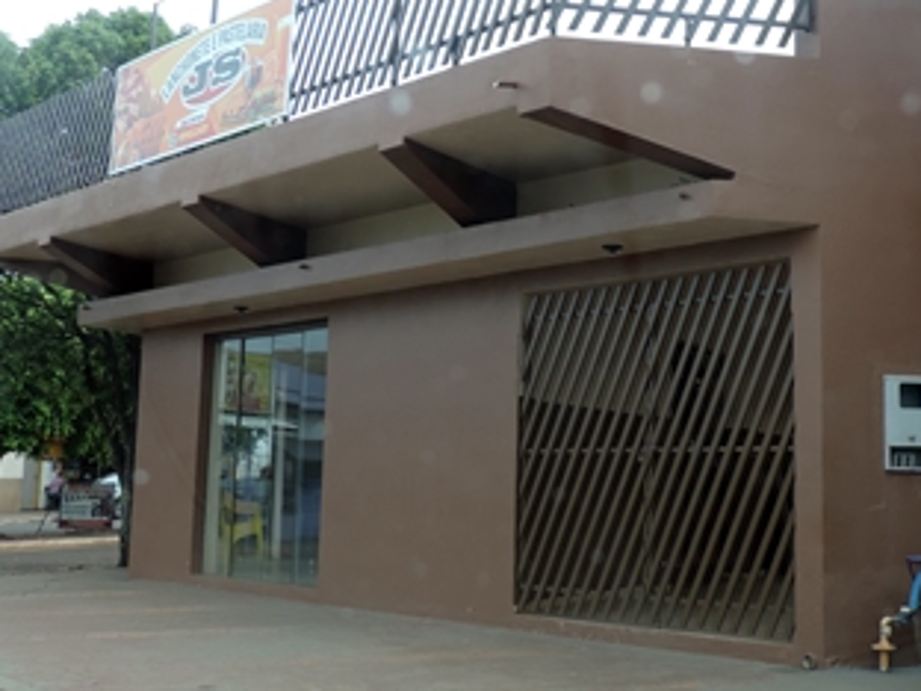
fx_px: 1517
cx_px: 530
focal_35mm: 57
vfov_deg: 25.6
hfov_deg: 33.7
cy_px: 263
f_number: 3.3
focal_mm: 7.1
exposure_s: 1/100
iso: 80
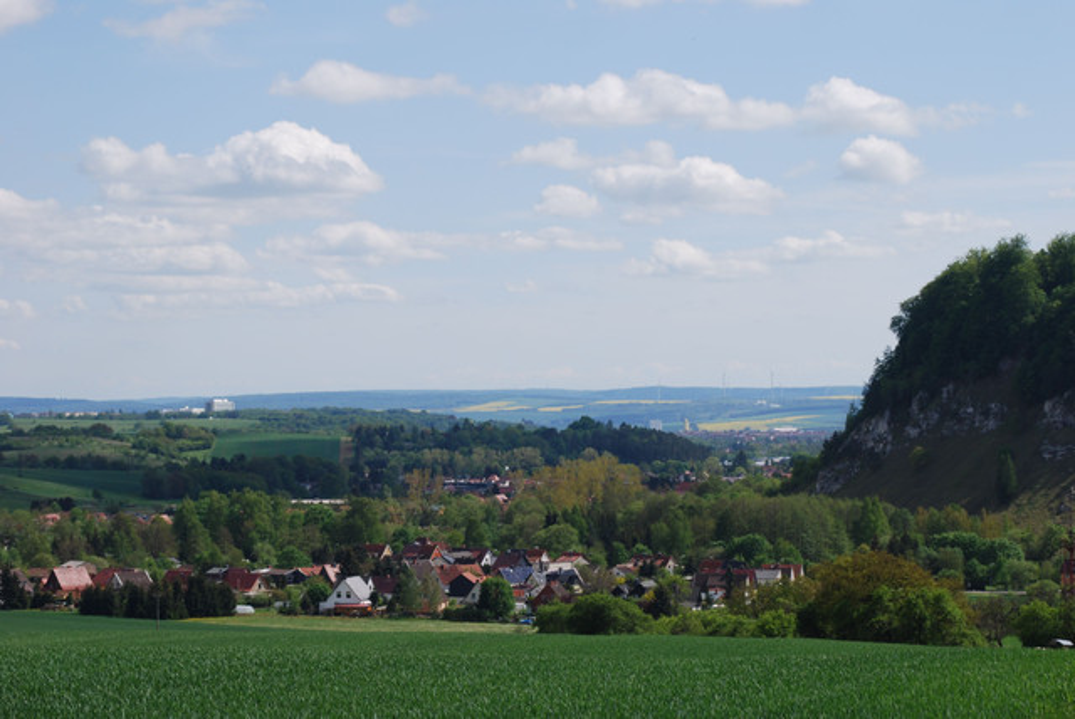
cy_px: 360
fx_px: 3138
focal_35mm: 105
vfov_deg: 13.1
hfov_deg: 19.4
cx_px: 538
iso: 100
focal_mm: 70
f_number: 5.6
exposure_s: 1/500
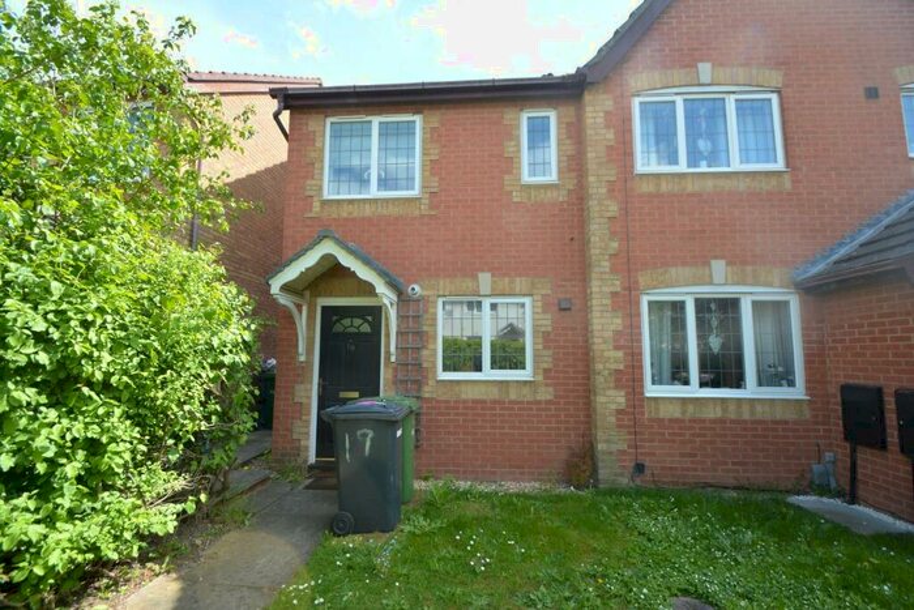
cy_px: 305
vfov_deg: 77.4
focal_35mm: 15
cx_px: 457
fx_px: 381
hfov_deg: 100.4
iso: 200
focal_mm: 10
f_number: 7.1
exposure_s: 1/200
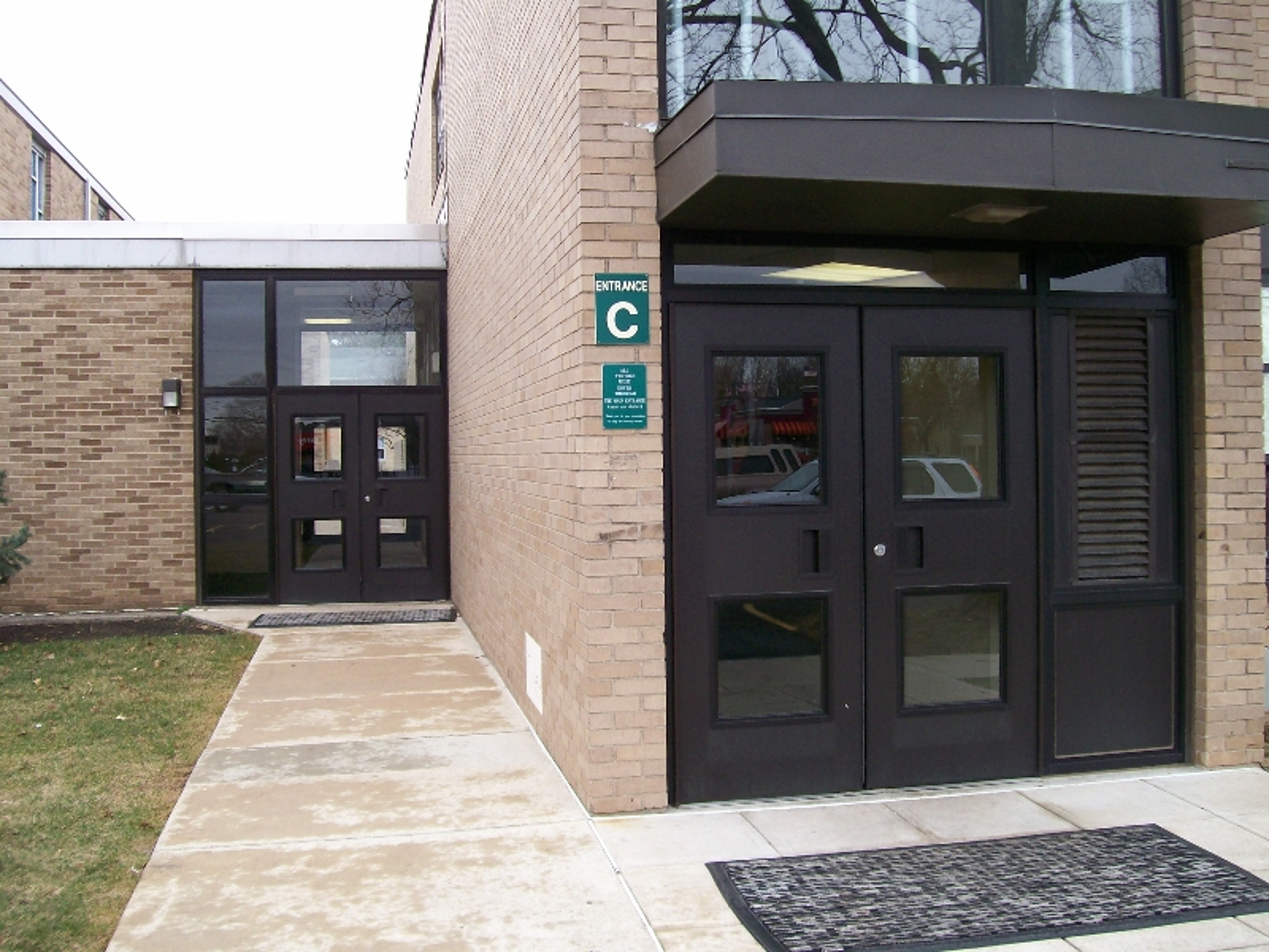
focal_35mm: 36
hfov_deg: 51.4
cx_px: 634
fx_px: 1320
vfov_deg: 39.7
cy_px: 476
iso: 80
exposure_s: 1/206
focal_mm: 6
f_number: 2.7
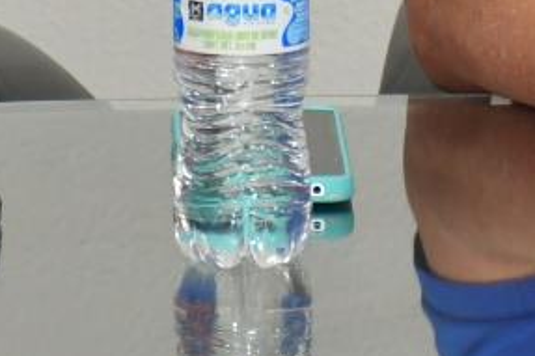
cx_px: 158
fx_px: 8807
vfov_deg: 2.3
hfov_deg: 3.5
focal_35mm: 593
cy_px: -609
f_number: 5
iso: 1100
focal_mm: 70
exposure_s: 1/60
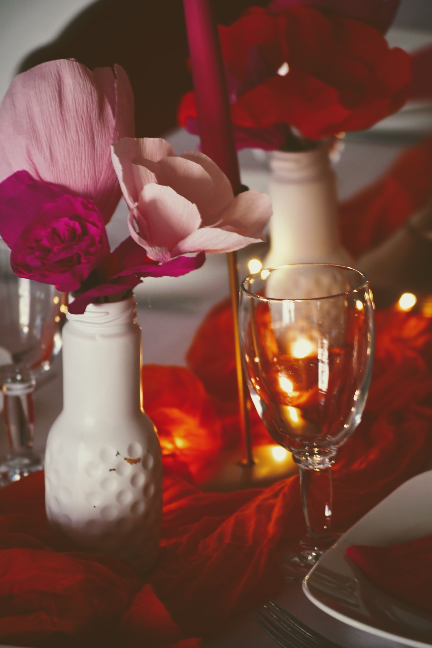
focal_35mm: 150
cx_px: 216
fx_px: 2700
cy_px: 324
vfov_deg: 13.7
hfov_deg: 9.1
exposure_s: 1/50
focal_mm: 100
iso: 1000
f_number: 4.5
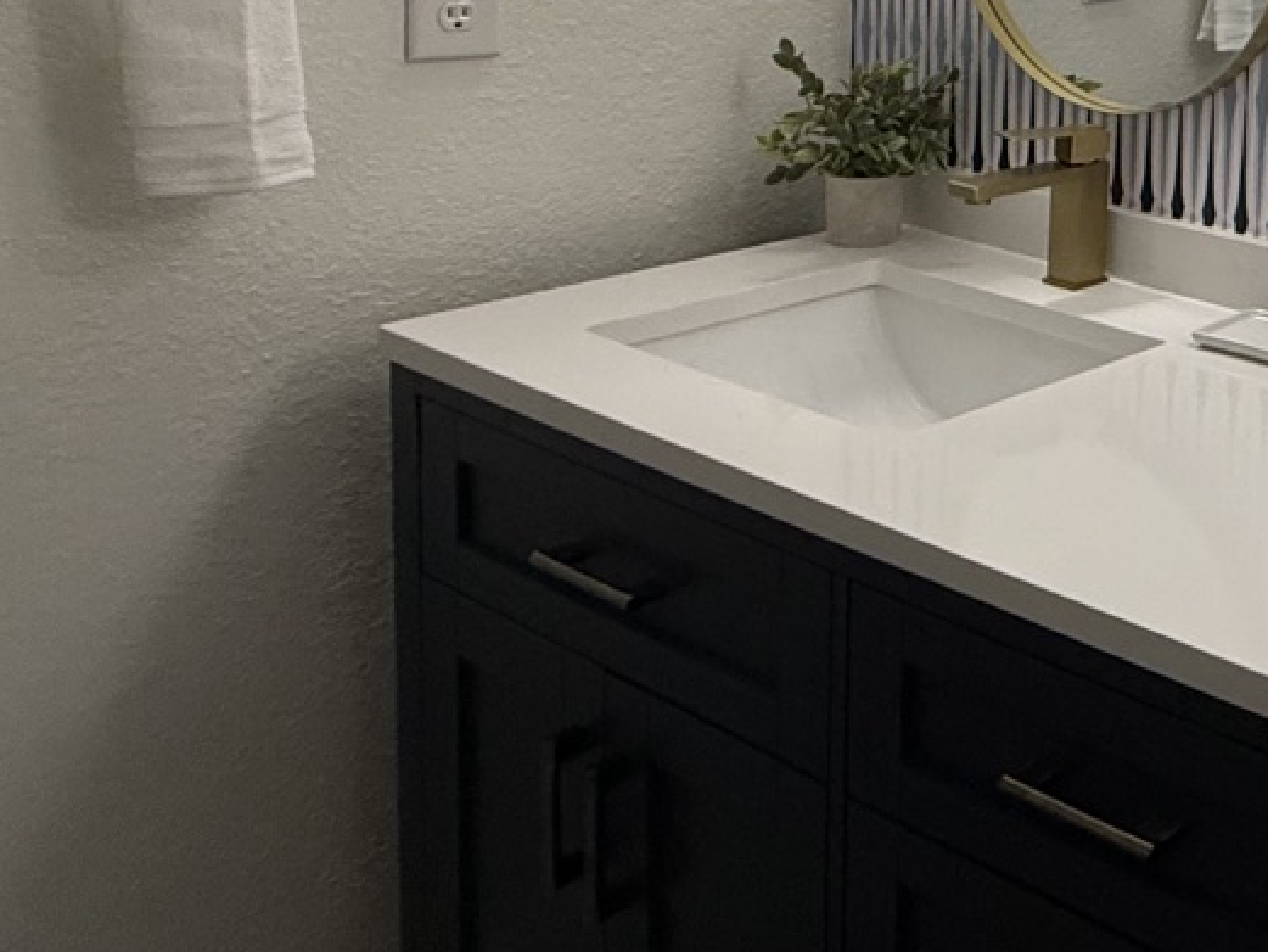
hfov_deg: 31.7
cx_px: 1706
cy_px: 0
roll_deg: -4.1
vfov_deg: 31.1
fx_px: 1575
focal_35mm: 43
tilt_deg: -5.4
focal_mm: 2.22
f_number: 2.2
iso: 400
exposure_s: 1/120
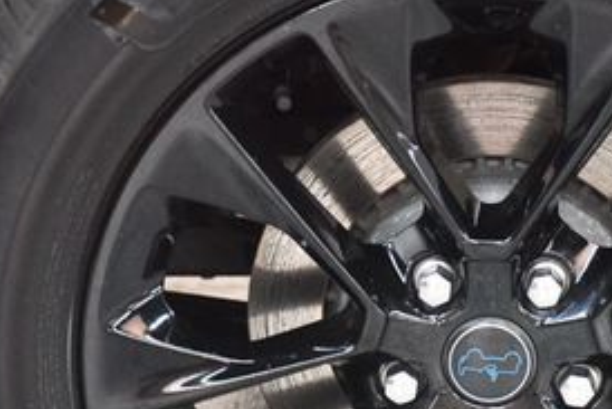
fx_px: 2976
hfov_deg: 11.7
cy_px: 331
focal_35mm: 175
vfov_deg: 7.8
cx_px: 516
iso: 6400
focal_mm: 50
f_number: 4.8
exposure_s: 1/60
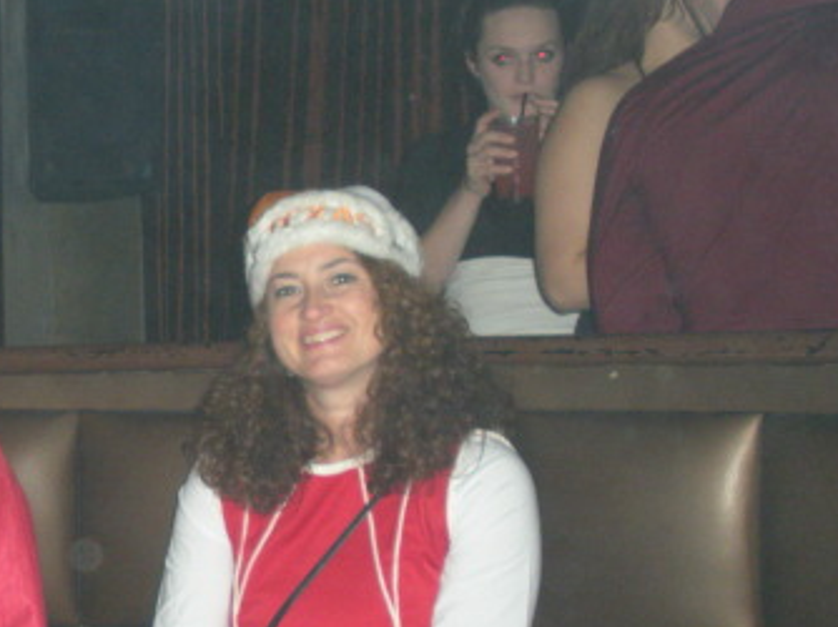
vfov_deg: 21.3
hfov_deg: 27.4
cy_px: 354
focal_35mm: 69
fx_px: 1669
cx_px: 123
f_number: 3.5
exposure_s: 1/60
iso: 302
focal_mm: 6.3
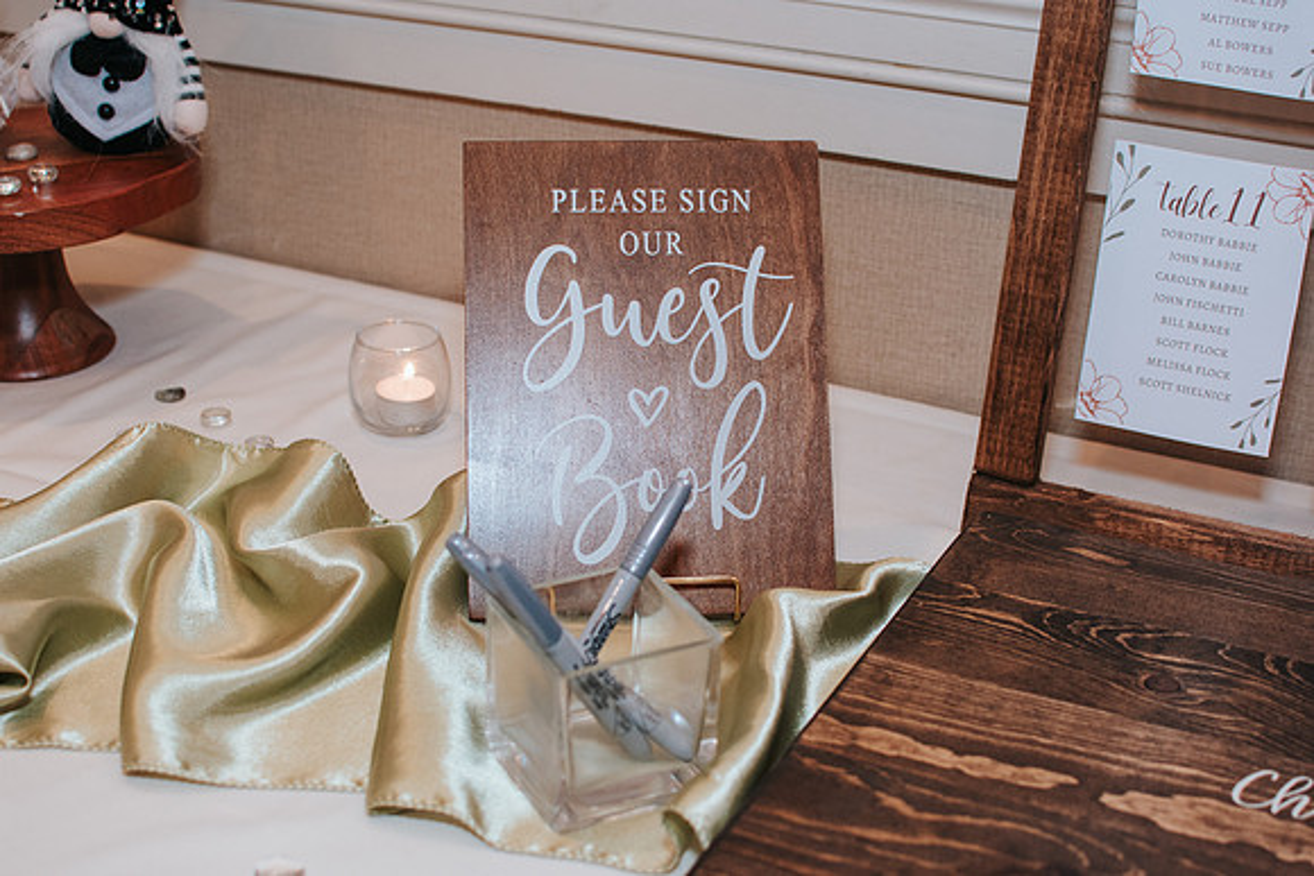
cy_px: 438
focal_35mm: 52
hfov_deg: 37.8
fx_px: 1917
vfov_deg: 25.8
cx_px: 657
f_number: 3.2
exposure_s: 1/200
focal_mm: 35
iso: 800
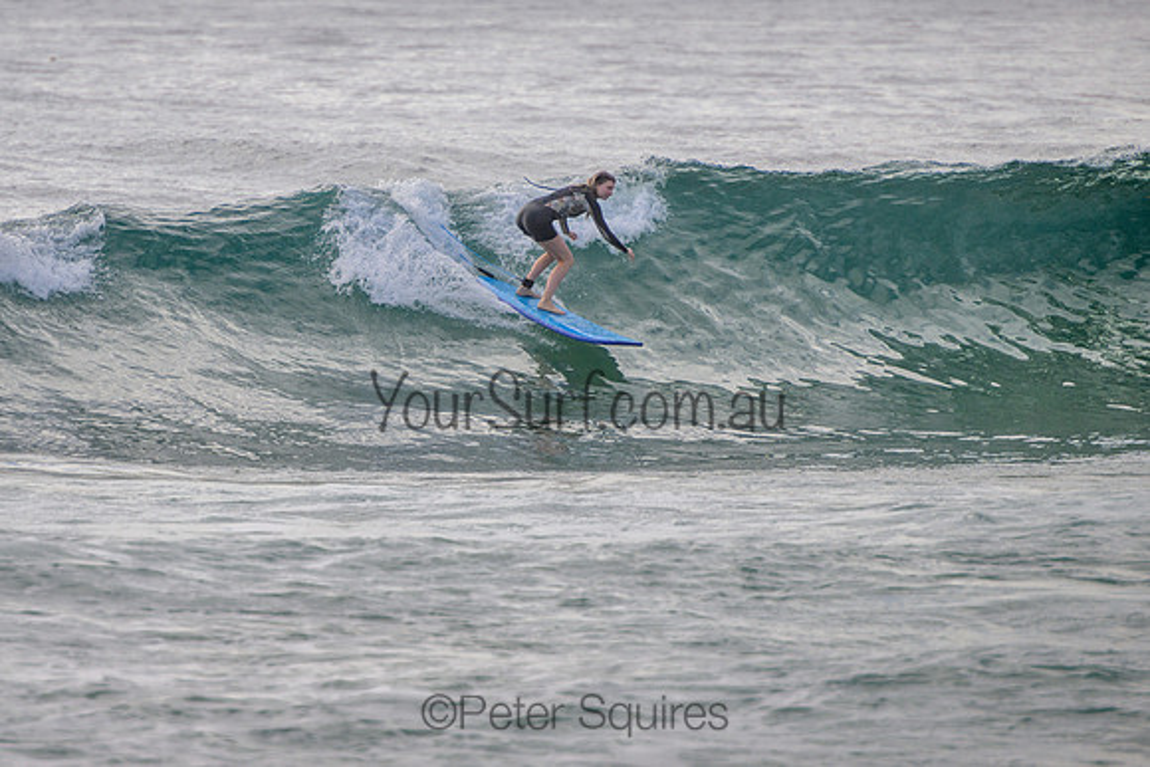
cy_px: 354
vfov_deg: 2.5
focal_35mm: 550
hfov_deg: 3.7
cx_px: 362
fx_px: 17578
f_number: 5.6
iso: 250
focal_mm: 400
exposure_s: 1/2000
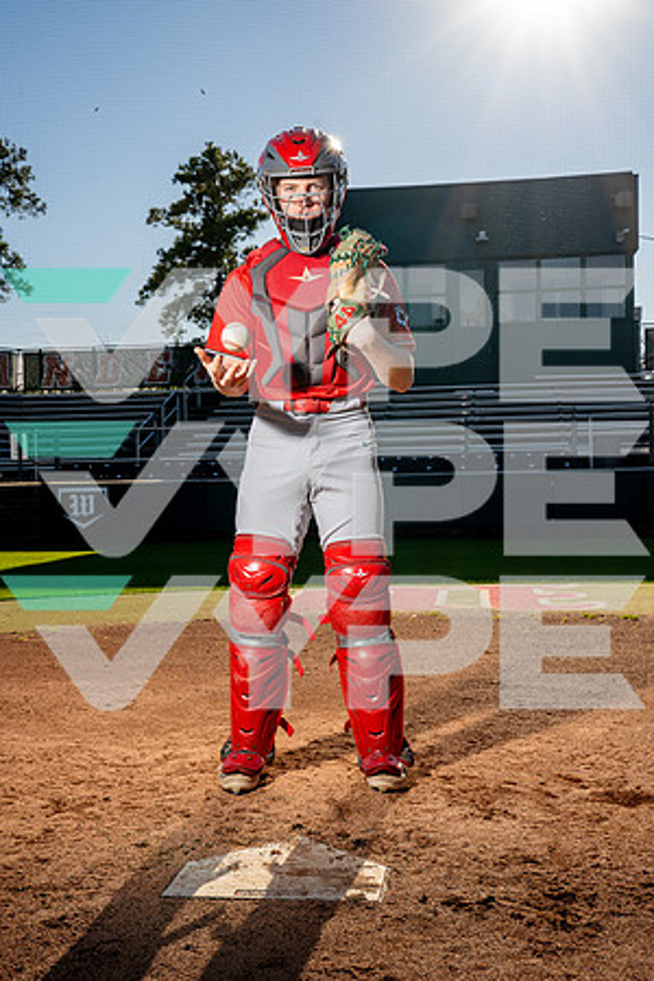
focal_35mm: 46
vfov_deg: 42.7
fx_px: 1253
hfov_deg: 29.2
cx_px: 327
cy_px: 490
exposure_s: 1/200
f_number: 11
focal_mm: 46
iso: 100
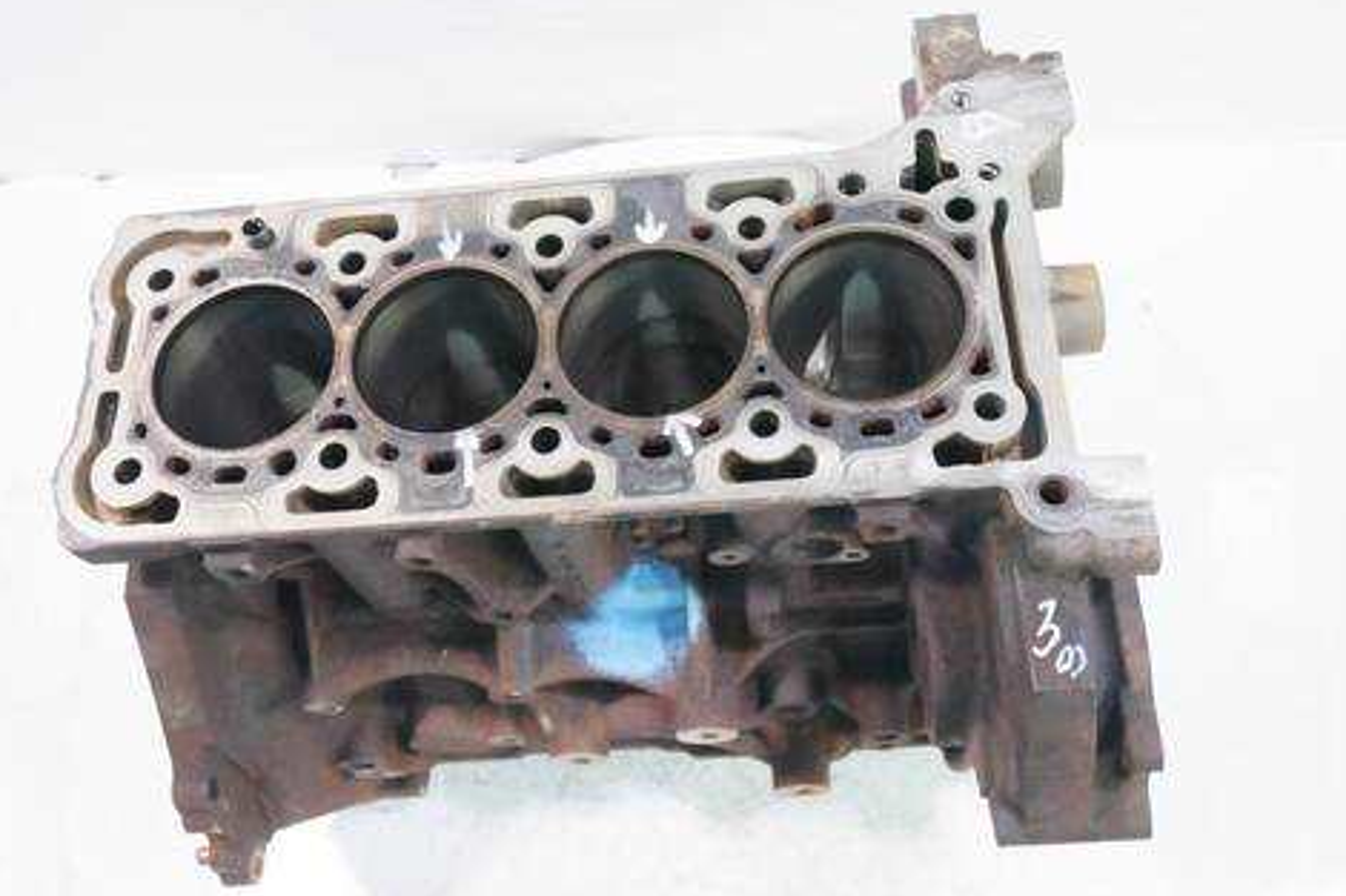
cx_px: 676
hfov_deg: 55.8
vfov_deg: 38.9
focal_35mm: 34
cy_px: 432
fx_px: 1271
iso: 640
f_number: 4
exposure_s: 1/60
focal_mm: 16
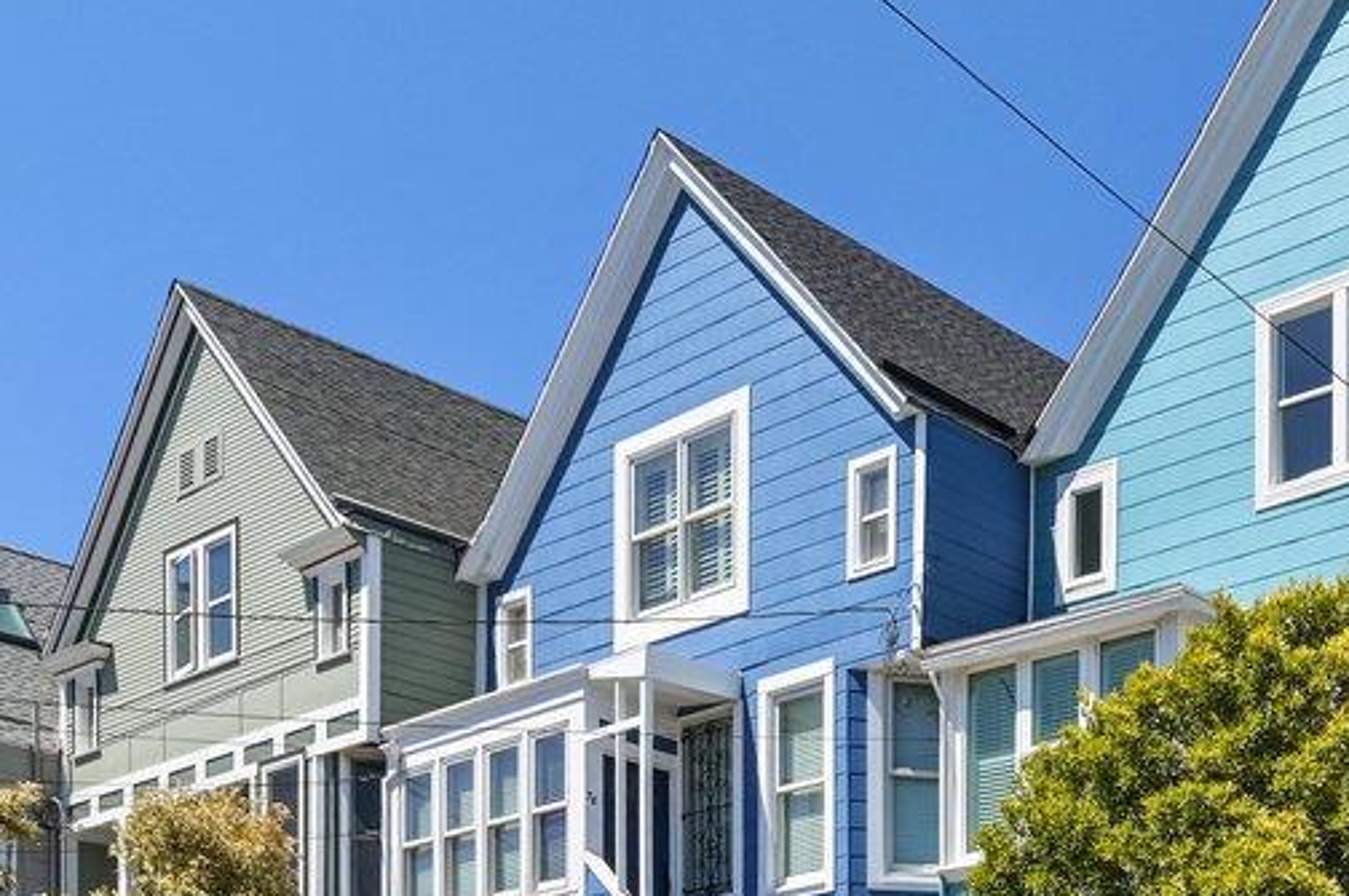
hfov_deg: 35.8
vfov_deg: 26.0
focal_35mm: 50
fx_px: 1872
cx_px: 1346
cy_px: 829
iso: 800
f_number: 11
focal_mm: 21
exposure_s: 1/1000
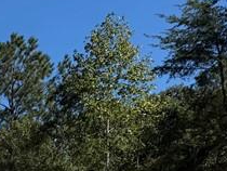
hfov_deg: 12.8
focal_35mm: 117
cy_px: 319
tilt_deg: +2.4
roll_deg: -0.6
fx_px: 768
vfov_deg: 11.6
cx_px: -323
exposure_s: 1/4975
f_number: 1.78
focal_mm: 6.76
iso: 80
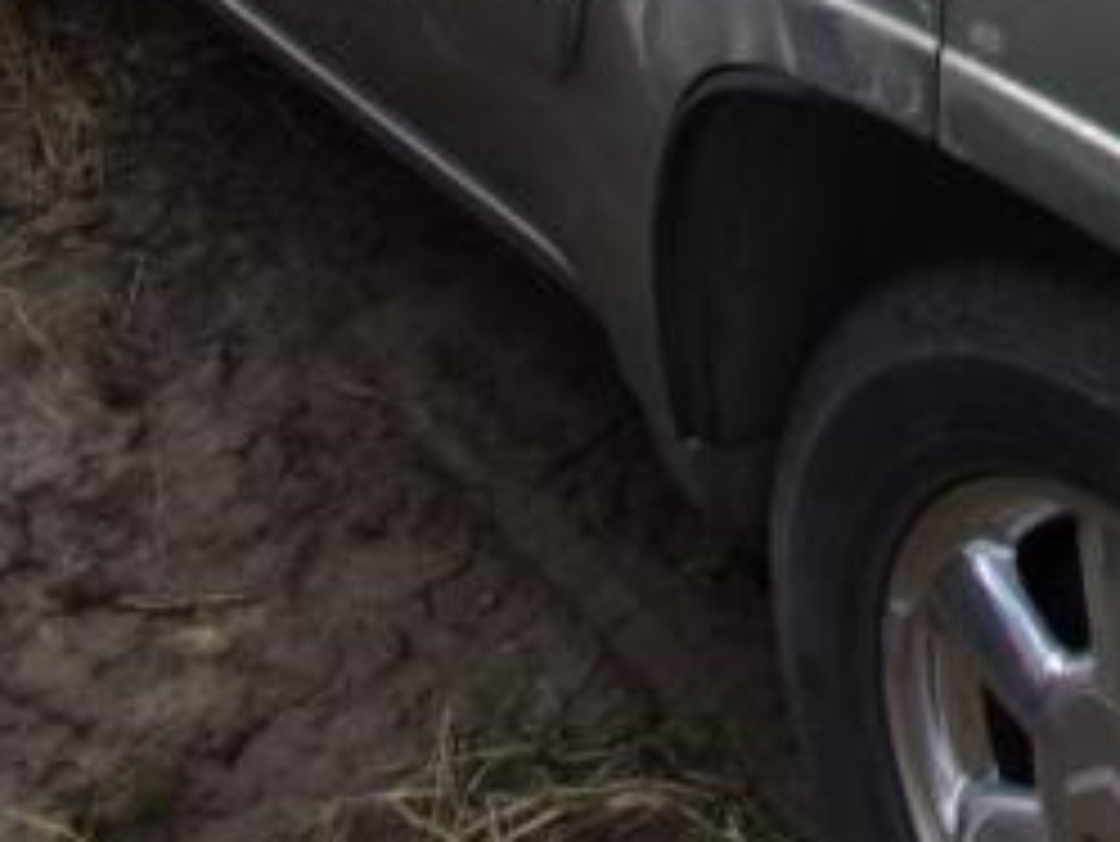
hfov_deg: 23.3
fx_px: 2493
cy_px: -446
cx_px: 1322
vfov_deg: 17.2
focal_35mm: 77
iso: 80
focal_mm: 4.3
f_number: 3.3
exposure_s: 1/320
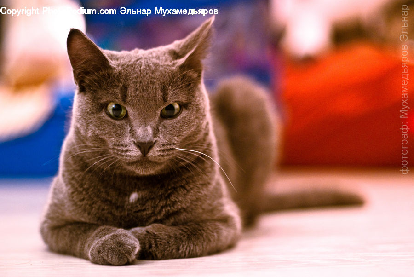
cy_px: 138
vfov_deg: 18.2
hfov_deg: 27.0
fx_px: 863
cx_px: 207
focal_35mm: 75
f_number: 1.8
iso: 500
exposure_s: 1/30
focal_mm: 50
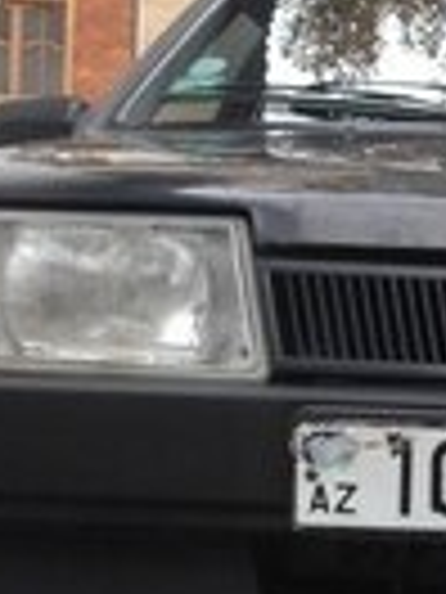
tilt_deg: -6.5
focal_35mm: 124
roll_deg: -1.7
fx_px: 2130
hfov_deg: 11.7
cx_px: 518
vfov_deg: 15.3
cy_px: 729
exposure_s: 1/152
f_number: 2.4
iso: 50
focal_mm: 4.12
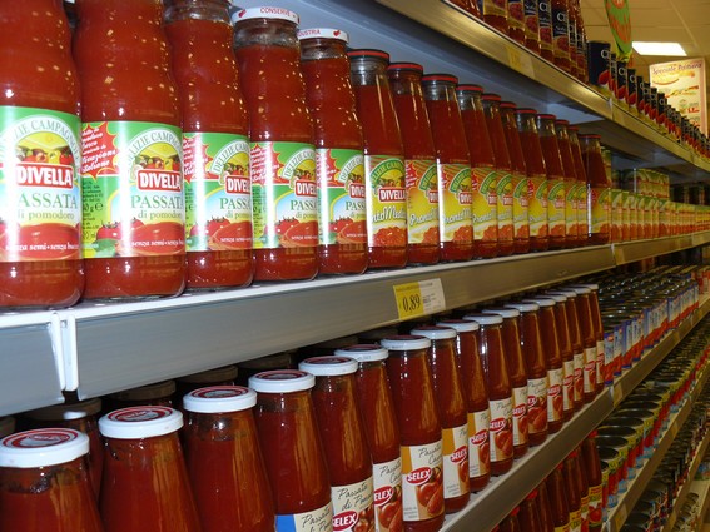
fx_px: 738
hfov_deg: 51.4
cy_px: 266
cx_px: 355
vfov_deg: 39.6
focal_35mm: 36
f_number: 2.8
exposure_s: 1/30
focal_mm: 6
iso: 100
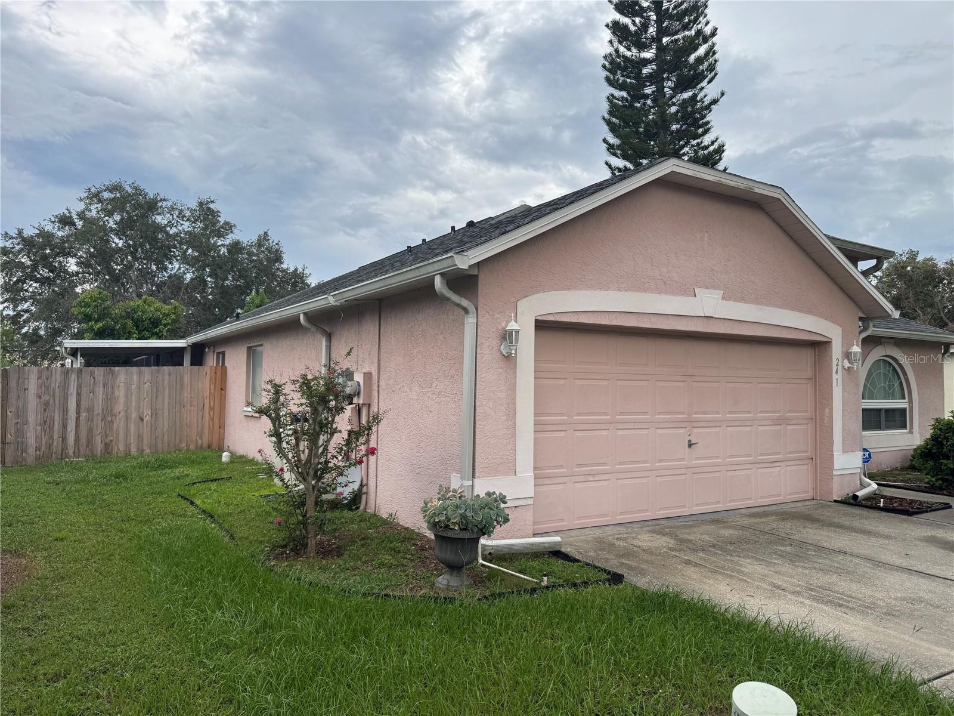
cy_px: 358
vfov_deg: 56.8
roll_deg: -0.6
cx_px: 477
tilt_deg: +2.1
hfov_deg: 71.6
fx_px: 661
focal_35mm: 24
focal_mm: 6.76
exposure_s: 1/1151
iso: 80
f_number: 1.78
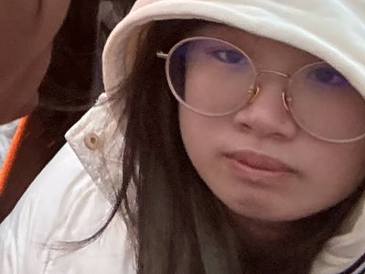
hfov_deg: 14.4
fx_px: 1244
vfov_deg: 12.0
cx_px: -322
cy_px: -123
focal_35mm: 118
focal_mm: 2.69
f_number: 1.9
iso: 200
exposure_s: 1/60
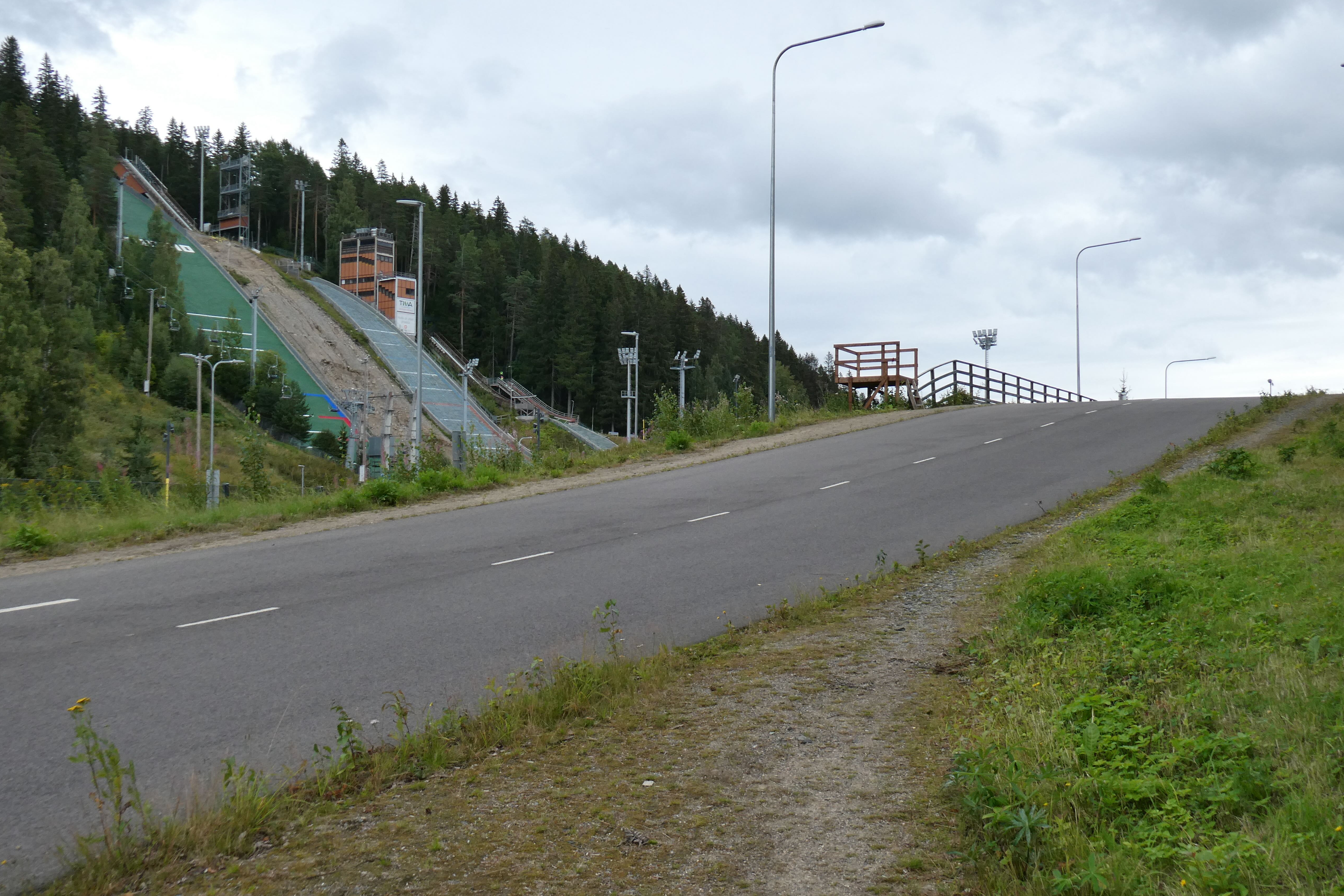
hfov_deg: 49.6
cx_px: 671
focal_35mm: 39
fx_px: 1456
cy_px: 462
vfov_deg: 34.2
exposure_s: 1/250
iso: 80
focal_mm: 6.7
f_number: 3.7
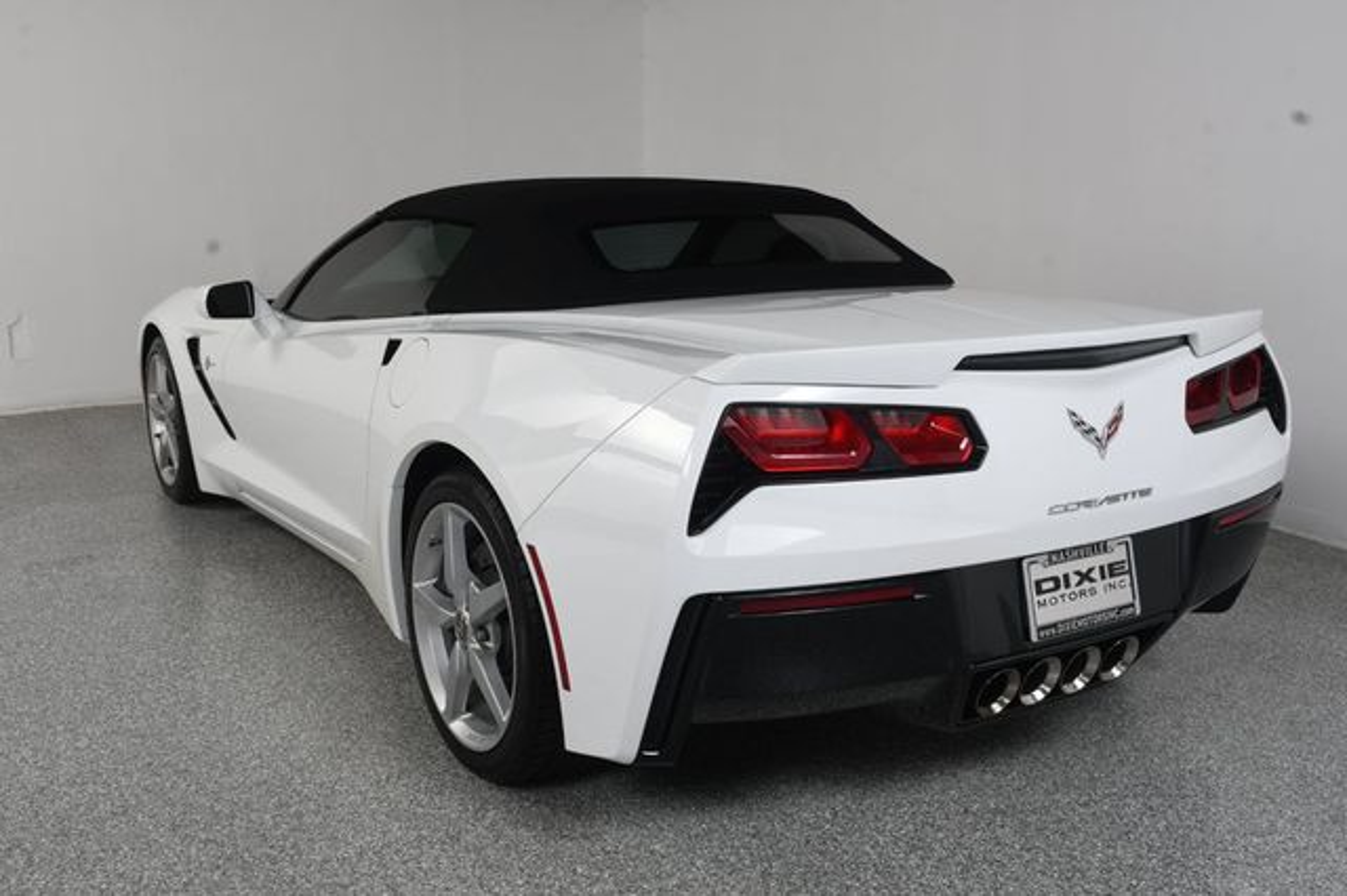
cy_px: 448
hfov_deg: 53.2
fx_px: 1346
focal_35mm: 36
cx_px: 674
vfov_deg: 36.8
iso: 100
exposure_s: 1/160
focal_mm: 24
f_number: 11
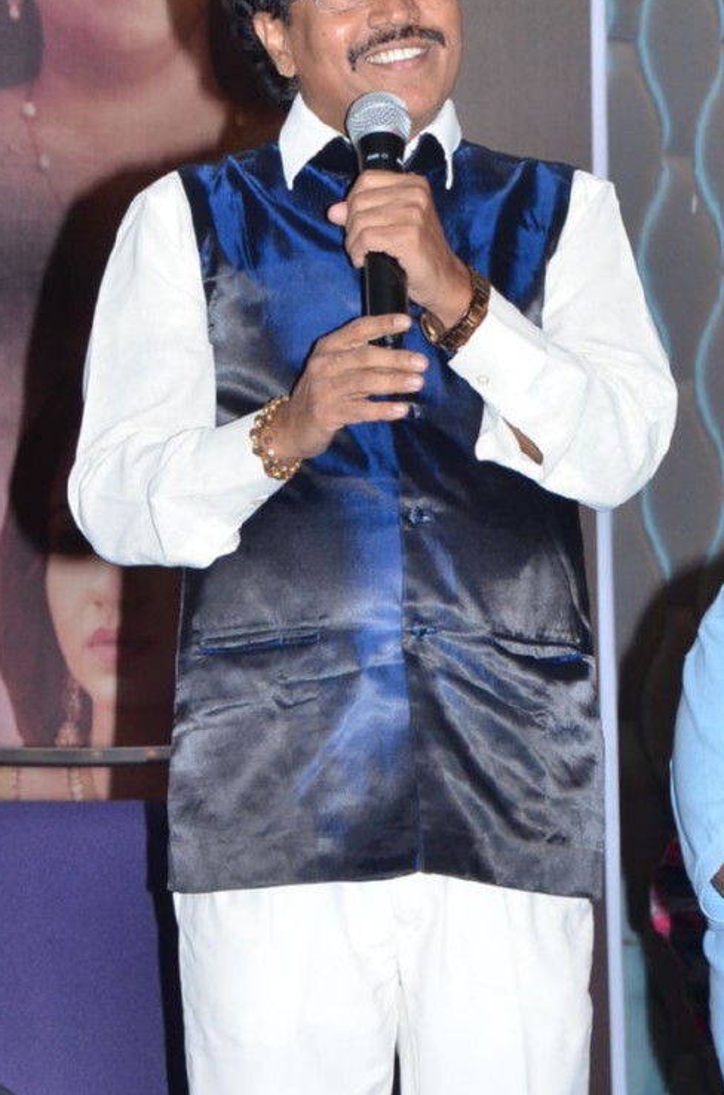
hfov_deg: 5.2
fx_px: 7918
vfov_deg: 7.9
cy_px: 793
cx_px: 356
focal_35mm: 261
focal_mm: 85
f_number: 5.6
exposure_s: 1/125
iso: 1250
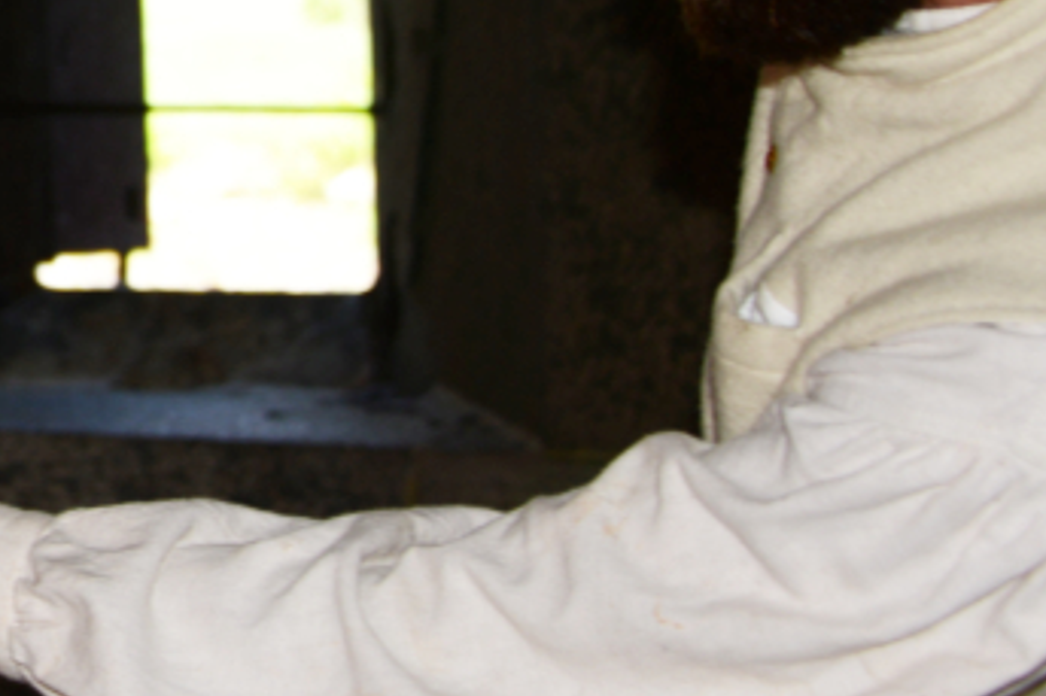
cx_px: -161
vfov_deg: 11.2
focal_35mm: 122
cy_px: 79
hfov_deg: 16.2
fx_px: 3543
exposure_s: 1/250
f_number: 4
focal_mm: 42
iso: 200
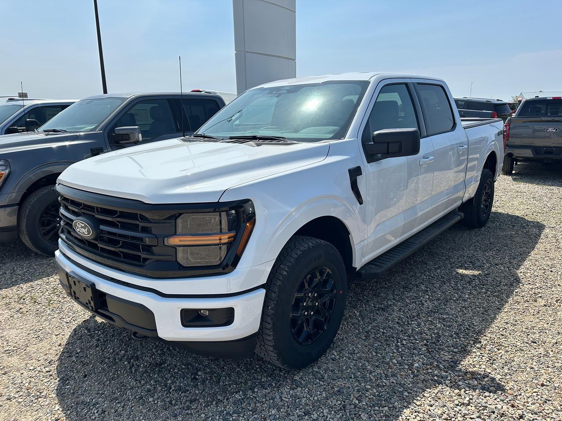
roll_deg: +1.0
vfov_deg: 56.8
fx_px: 390
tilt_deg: -11.1
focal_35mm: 24
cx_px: 281
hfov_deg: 71.6
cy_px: 210
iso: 80
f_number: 1.78
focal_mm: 6.86
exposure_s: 1/6211
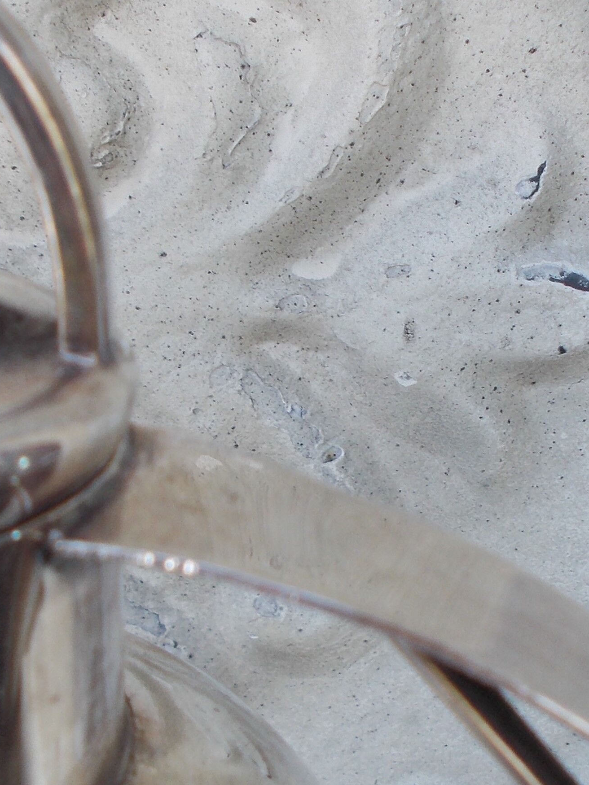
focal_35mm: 52
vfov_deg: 36.7
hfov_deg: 28.0
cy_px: 456
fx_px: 1180
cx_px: 339
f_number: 3.4
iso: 80
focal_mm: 5.3
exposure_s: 1/50
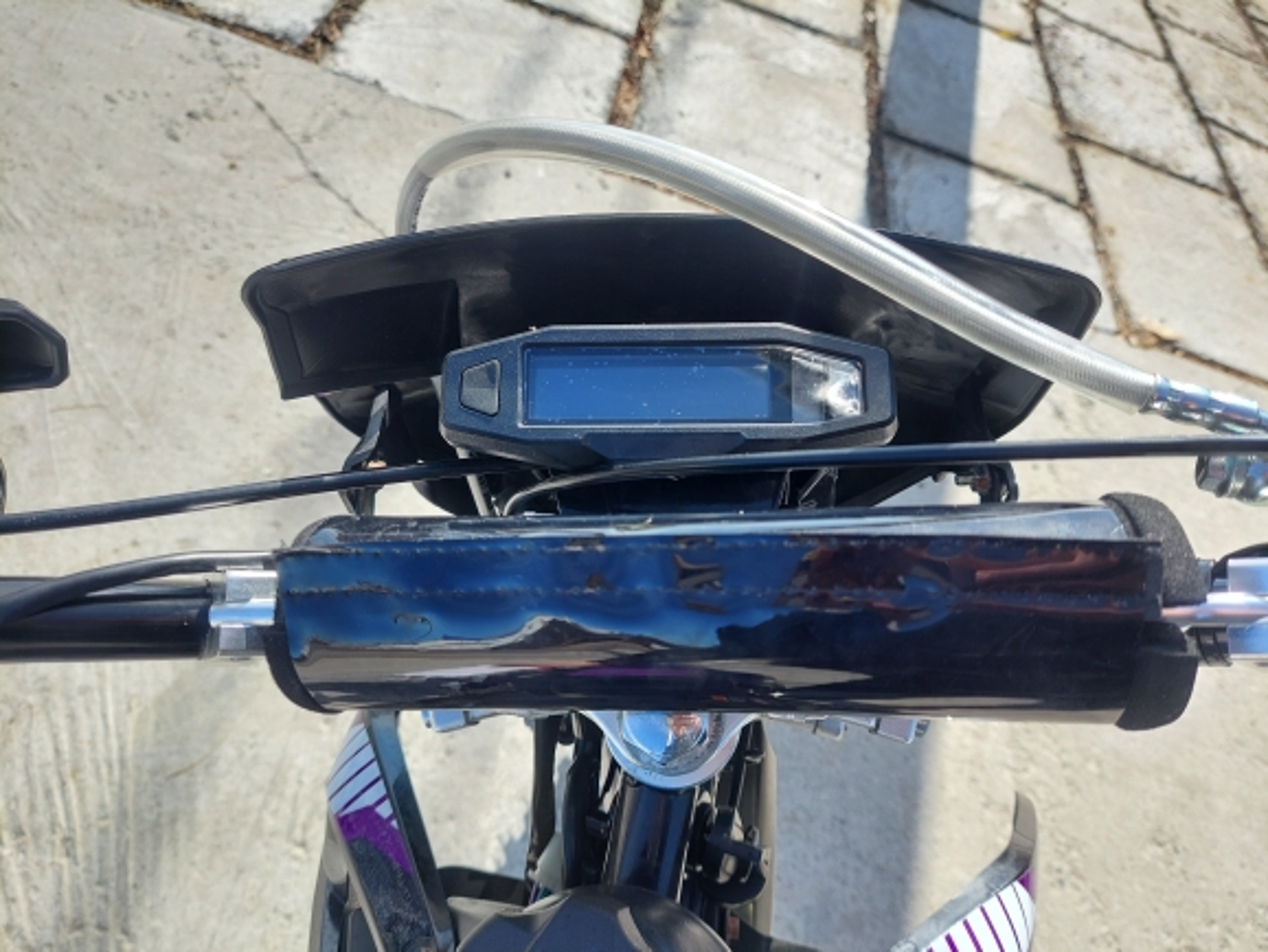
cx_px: 634
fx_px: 879
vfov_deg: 56.9
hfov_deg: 71.6
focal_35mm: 24
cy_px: 476
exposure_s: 1/508
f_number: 1.8
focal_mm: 5.23
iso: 40
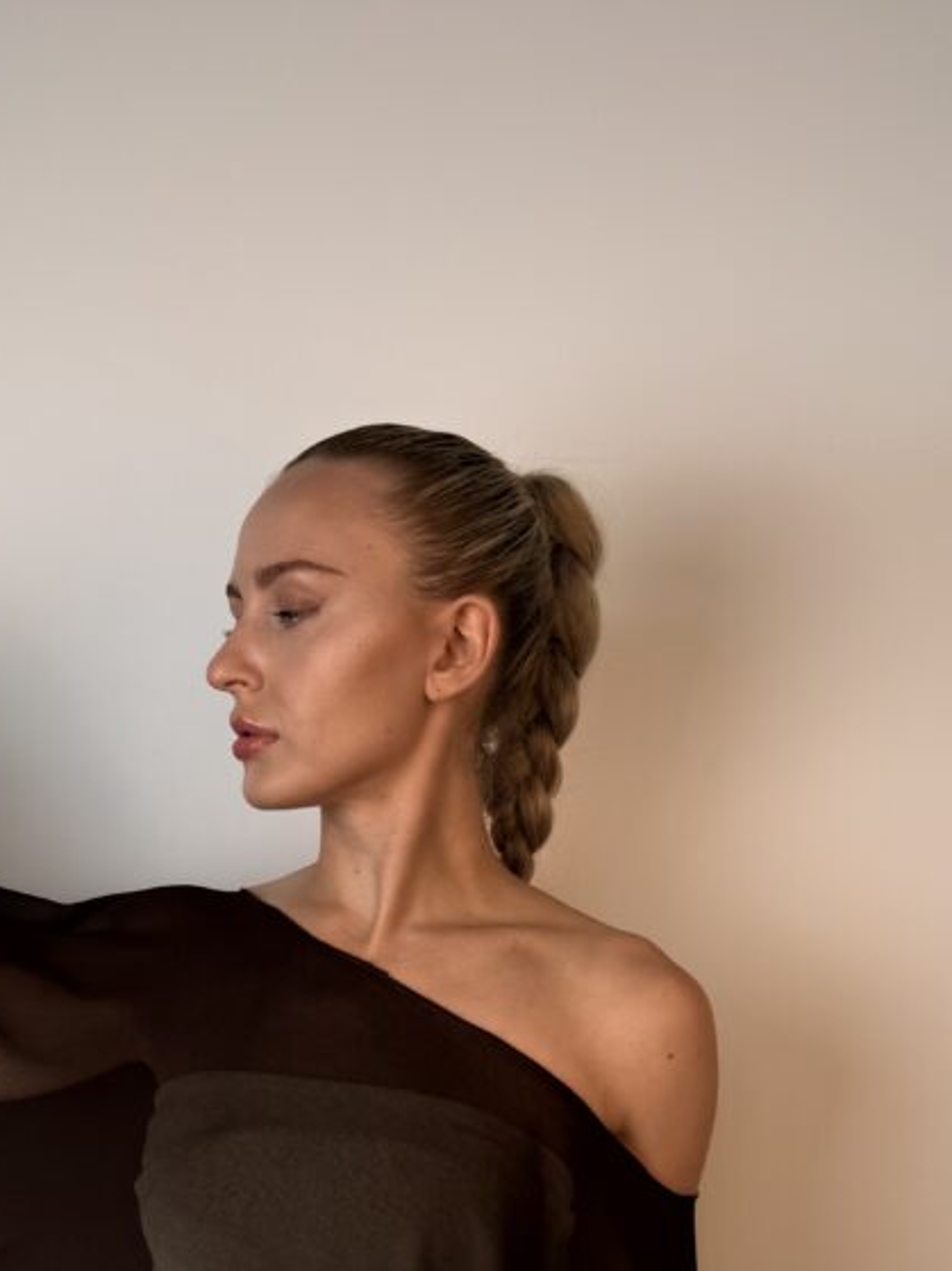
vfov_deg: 39.8
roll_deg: -0.9
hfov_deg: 32.0
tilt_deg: -2.7
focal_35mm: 44
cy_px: 1144
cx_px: 189
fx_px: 1614
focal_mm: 6.76
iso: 80
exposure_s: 1/689
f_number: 1.78
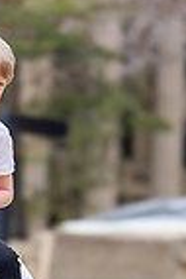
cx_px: -49
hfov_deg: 5.5
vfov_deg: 8.1
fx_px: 1933
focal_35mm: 250
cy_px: 371
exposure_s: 1/1600
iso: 100
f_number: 2
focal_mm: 79
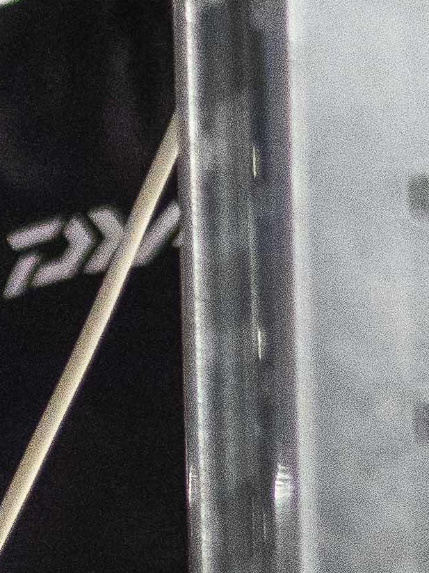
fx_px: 5206
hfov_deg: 4.6
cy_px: 989
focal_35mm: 315
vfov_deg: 6.2
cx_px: -456
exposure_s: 1/100
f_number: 1.7
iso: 1250
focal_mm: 25
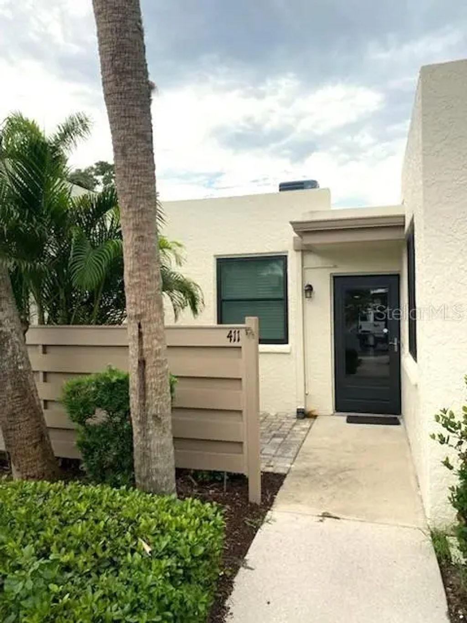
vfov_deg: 67.3
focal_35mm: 26
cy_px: 312
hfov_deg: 53.1
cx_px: 234
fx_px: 468
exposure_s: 1/2625
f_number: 1.8
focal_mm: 4.25
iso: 32
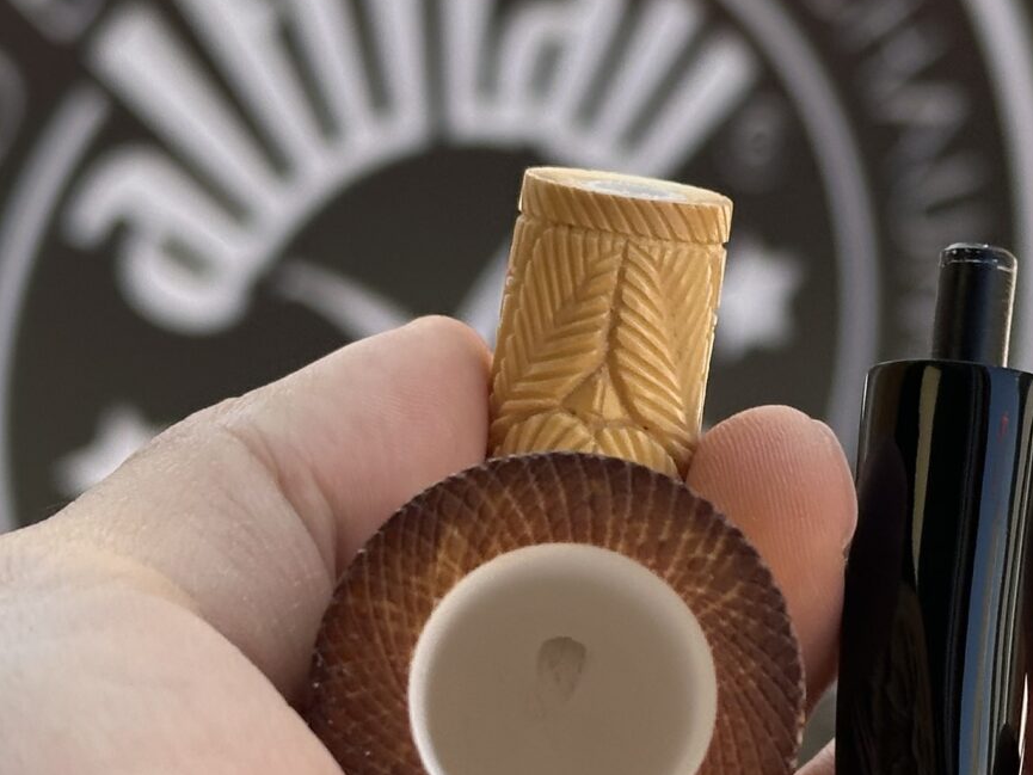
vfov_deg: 10.4
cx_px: 992
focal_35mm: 142
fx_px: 4238
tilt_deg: -18.9
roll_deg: +6.2
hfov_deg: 13.7
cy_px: 328
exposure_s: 1/745
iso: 64
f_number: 1.78
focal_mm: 6.86
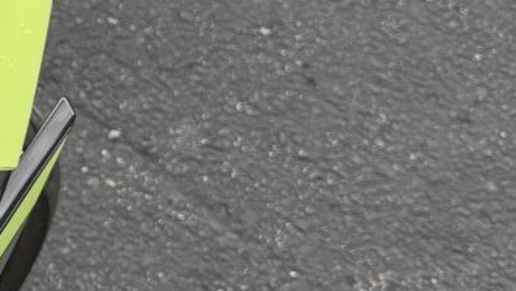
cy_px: 13
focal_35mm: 132
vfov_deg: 9.1
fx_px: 1807
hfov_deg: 14.1
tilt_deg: -55.0
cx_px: -451
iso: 64
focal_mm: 6.76
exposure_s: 1/167
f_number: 1.78
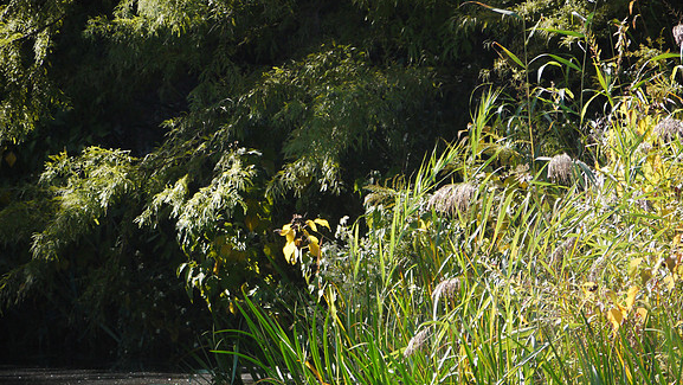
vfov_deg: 2.8
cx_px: 342
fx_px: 7935
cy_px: 236
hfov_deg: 4.9
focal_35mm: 438
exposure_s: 1/500
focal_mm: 200
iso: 400
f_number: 5.6
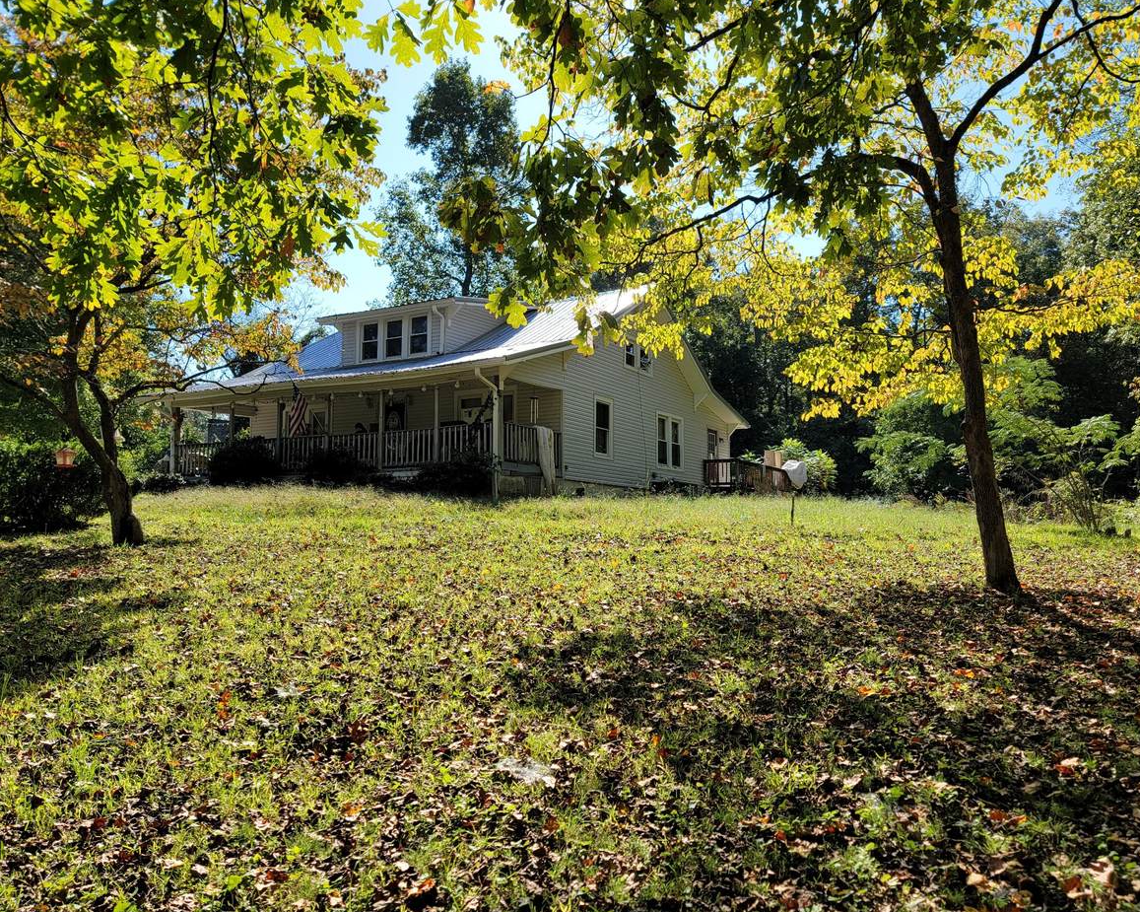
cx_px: 582
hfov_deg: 64.1
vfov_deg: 53.2
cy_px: 461
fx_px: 911
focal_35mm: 27
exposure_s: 1/588
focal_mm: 7
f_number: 1.8
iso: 20
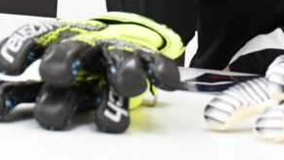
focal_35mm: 195
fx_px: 1468
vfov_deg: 6.0
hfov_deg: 11.0
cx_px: 15
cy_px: -184
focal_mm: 30
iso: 2500
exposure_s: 1/160
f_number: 5.6
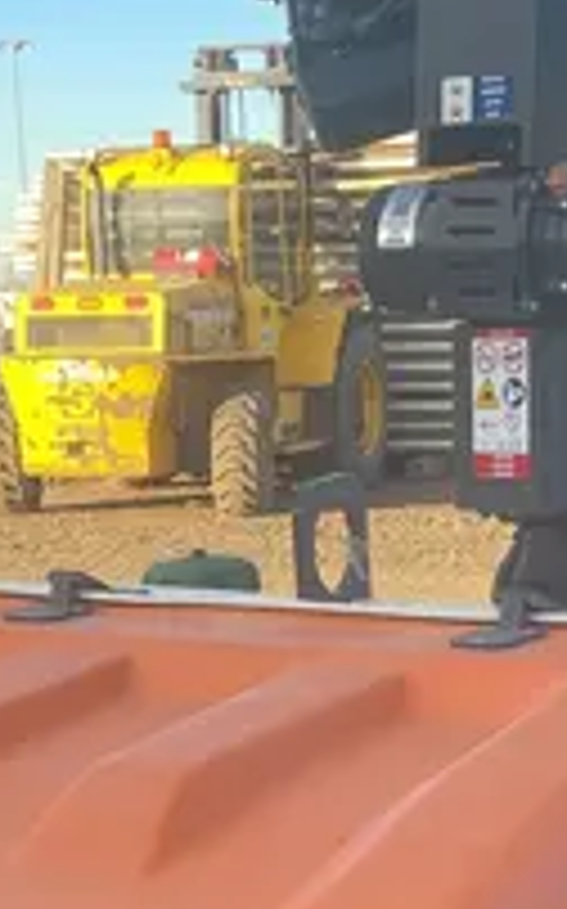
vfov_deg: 17.5
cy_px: 1564
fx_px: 2476
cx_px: 346
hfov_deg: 13.1
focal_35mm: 100
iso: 32
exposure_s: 1/284
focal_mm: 4.2
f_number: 1.6
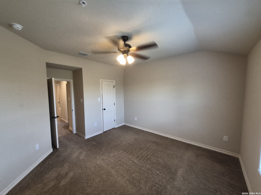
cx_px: 130
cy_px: 98
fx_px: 98
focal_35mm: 13
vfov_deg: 89.9
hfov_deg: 106.2
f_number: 2.2
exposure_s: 1/60
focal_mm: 1.74
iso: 250
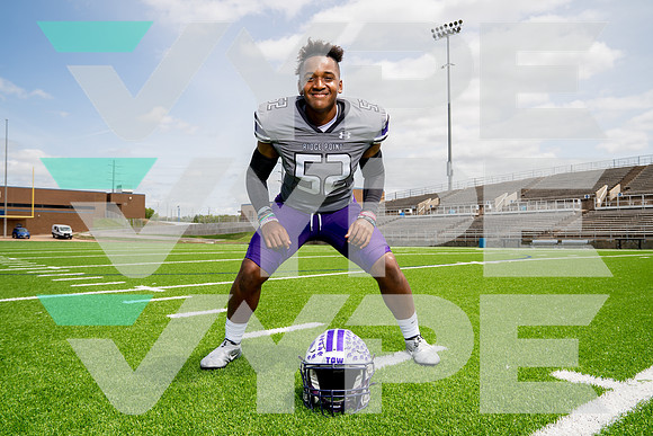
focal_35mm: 27
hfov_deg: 67.4
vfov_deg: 48.0
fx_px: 490
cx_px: 326
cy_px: 218
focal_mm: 27
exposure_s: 1/250
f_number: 8
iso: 100
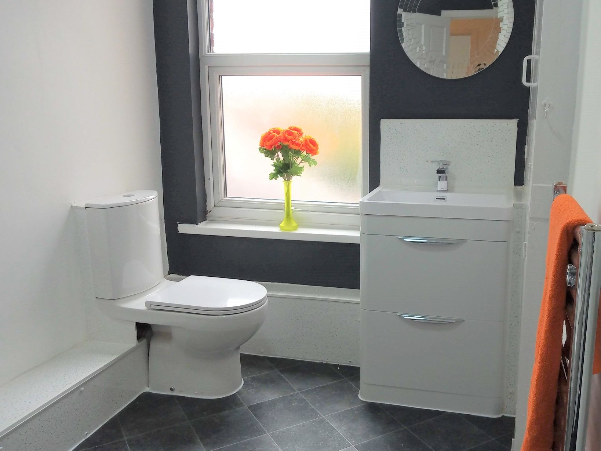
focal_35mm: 25
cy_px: 217
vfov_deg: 54.9
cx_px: 367
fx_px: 434
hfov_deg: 68.5
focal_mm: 3.54
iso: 135
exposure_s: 1/50
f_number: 2
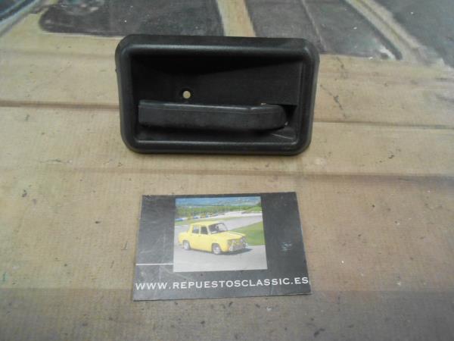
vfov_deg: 53.1
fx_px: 341
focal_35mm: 26
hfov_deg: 67.3
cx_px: 227
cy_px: 170
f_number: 3.5
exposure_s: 1/15
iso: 400
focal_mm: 4.6
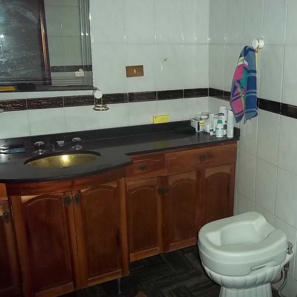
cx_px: 193
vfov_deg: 43.9
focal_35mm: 38
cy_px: 148
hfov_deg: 43.4
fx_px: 369
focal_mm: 5.7
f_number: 2.9
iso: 80
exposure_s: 1/30
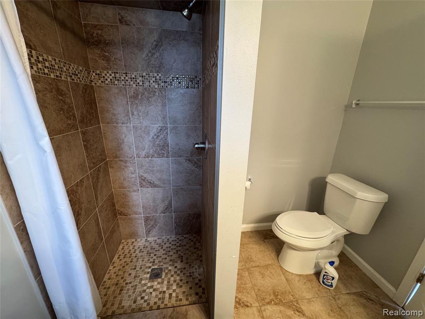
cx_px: 212
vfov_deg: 85.7
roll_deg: -1.5
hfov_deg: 102.1
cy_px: 160
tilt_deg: -18.5
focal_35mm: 14
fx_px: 172
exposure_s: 1/60
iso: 320
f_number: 2.2
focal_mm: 2.22
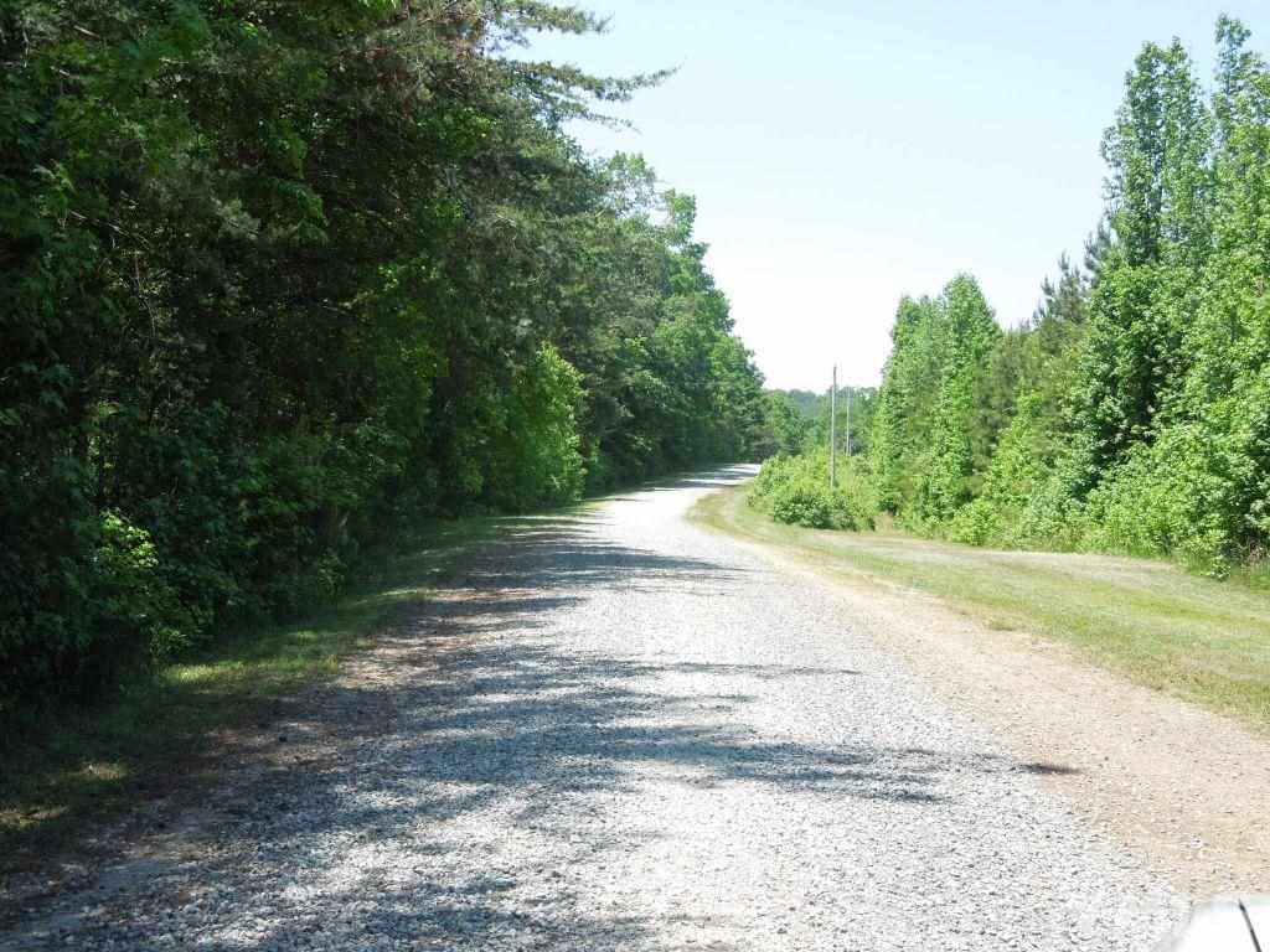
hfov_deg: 39.7
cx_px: 635
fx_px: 1761
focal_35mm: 48
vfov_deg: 30.3
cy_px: 476
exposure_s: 1/320
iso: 100
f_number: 4
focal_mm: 8.7
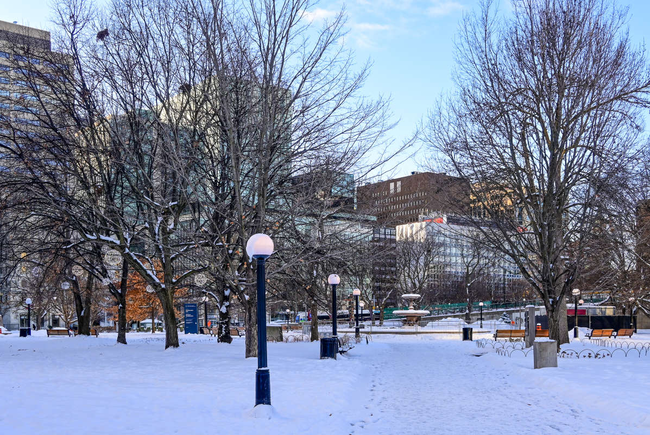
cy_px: 218
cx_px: 325
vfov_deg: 34.3
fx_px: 705
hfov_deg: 49.5
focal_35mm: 39
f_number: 6.3
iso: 125
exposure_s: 1/160
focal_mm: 26
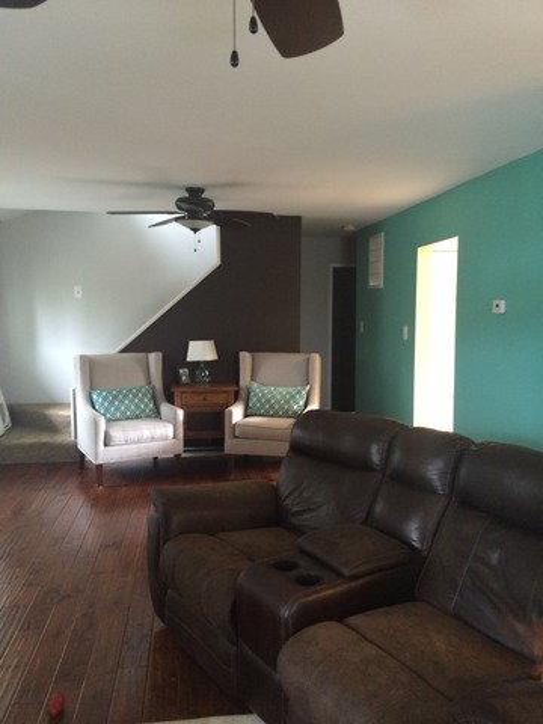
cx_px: 272
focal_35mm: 29
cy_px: 362
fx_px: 607
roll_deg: +0.9
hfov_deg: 48.2
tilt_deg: -8.1
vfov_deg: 61.7
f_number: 2.2
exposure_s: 1/17
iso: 320
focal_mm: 4.15
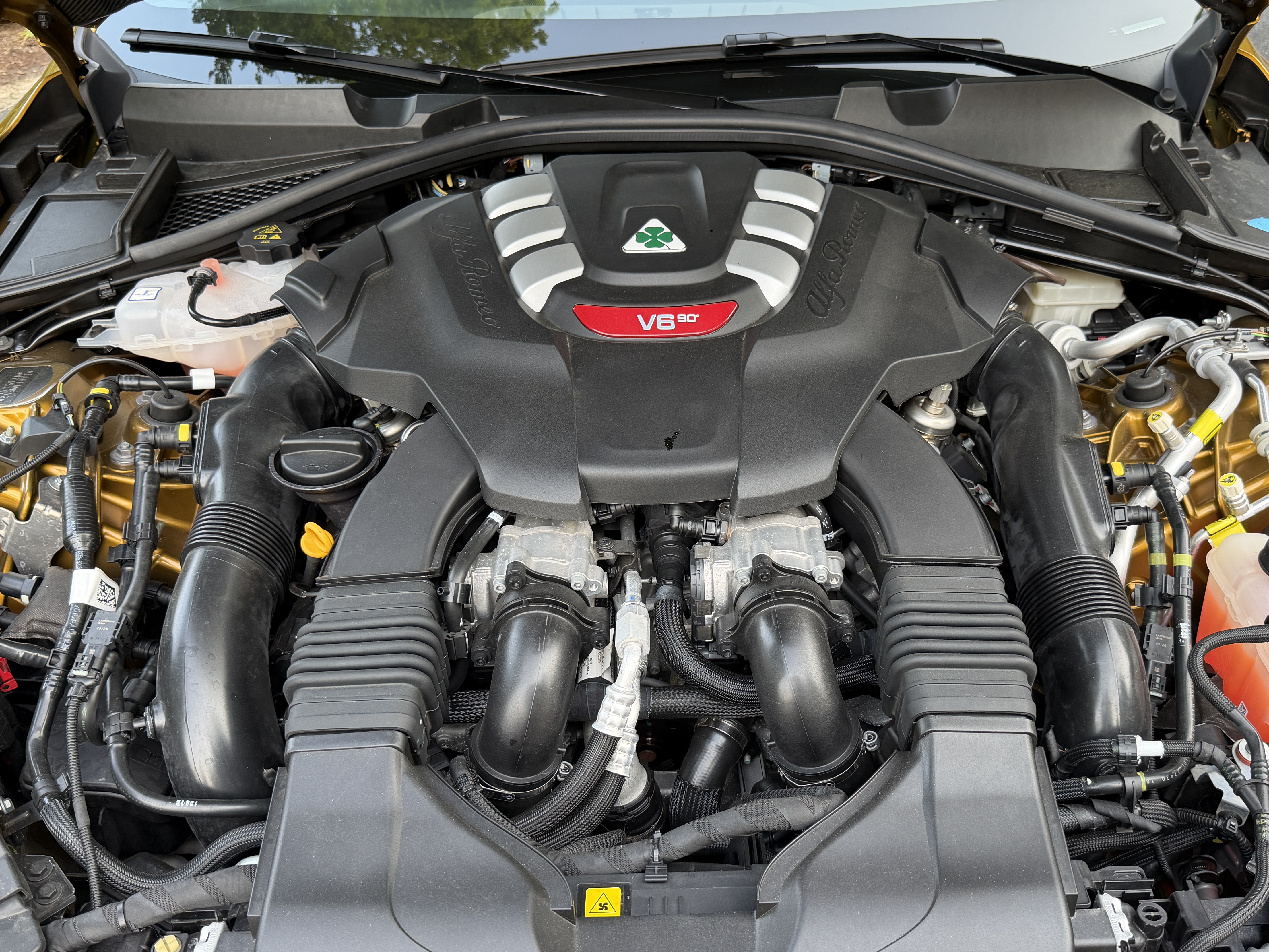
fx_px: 1137
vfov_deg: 45.4
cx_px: 685
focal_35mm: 31
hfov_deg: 58.3
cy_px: 508
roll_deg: -2.6
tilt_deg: -39.2
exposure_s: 1/121
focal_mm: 6.76
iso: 160
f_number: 1.78
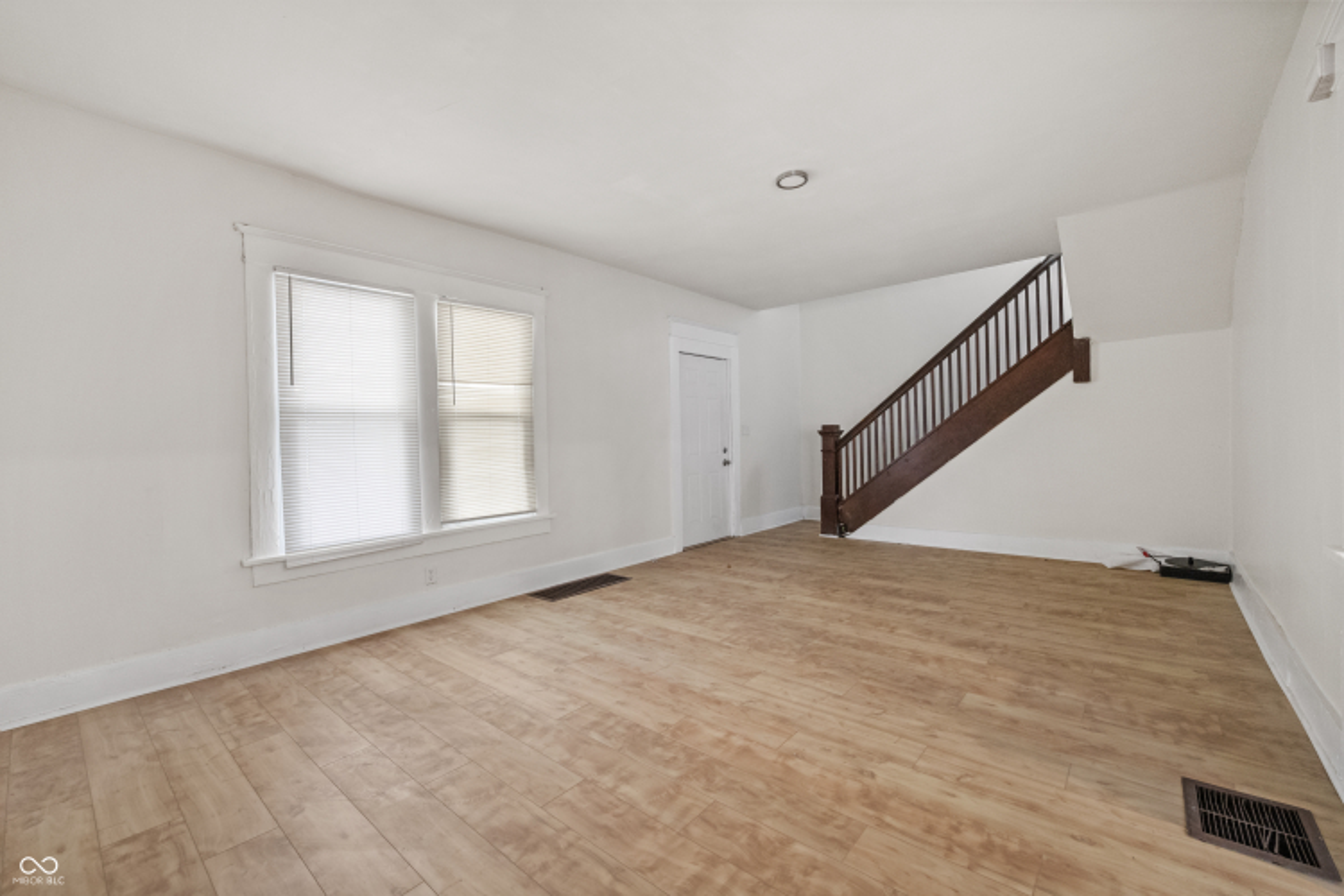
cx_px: 672
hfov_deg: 100.4
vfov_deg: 77.3
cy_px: 448
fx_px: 560
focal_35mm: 15
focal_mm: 15
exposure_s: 1/15
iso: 11400
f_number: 9
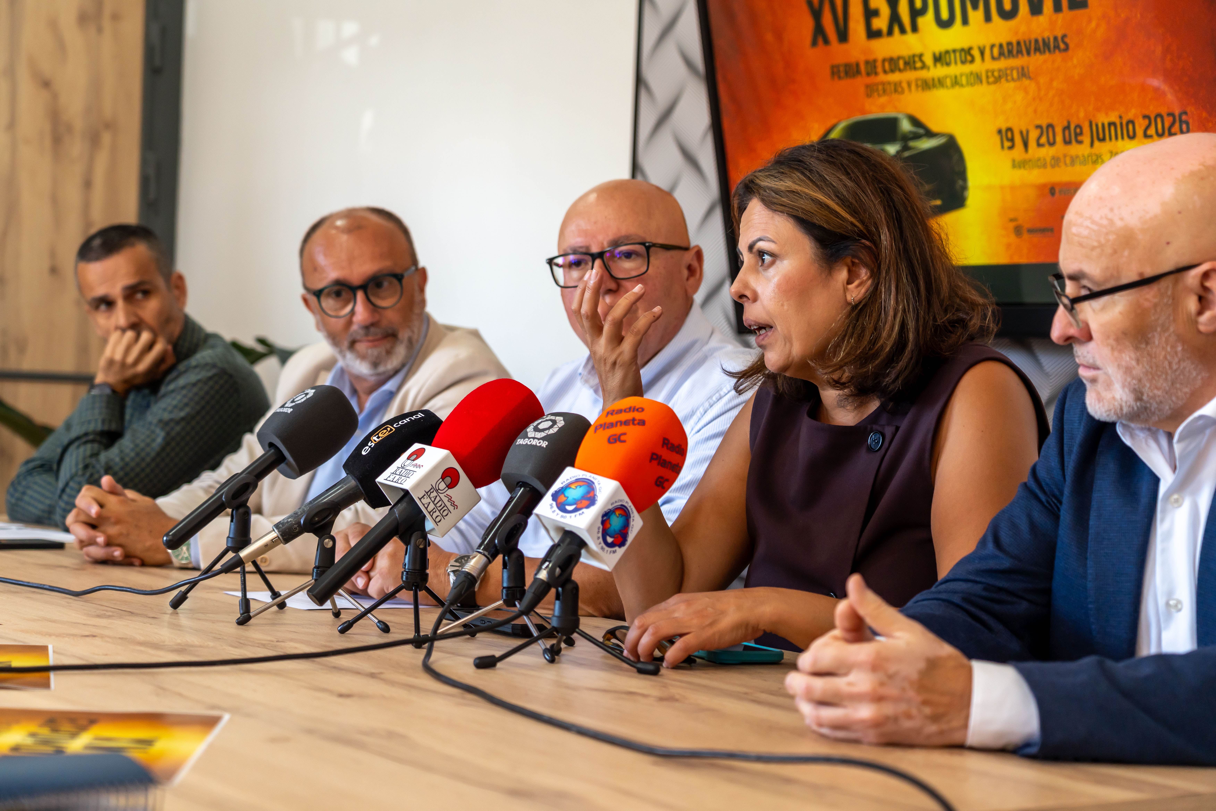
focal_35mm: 65
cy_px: 406
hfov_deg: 31.0
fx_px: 2195
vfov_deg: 20.9
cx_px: 608
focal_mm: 65
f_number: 4
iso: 640
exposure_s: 1/160
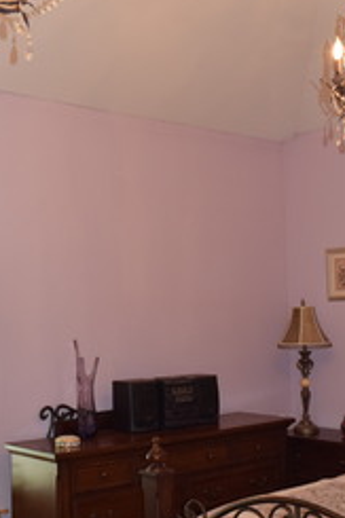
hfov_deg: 25.4
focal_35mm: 53
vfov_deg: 37.5
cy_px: 290
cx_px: 131
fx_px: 763
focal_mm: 18
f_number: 5.6
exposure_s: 1/125
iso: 800
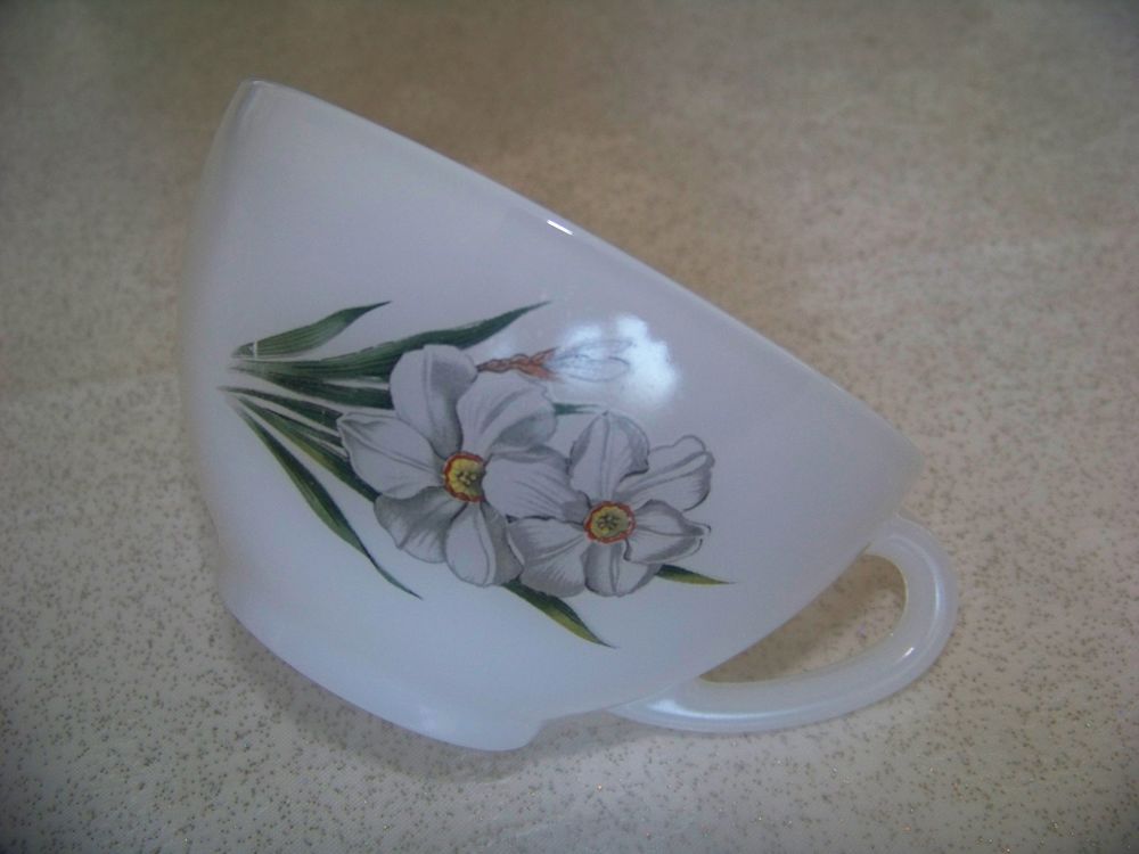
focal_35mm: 36
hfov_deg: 51.4
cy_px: 427
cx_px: 570
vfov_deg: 39.7
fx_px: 1185
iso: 200
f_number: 2.8
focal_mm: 5.85
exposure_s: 1/30
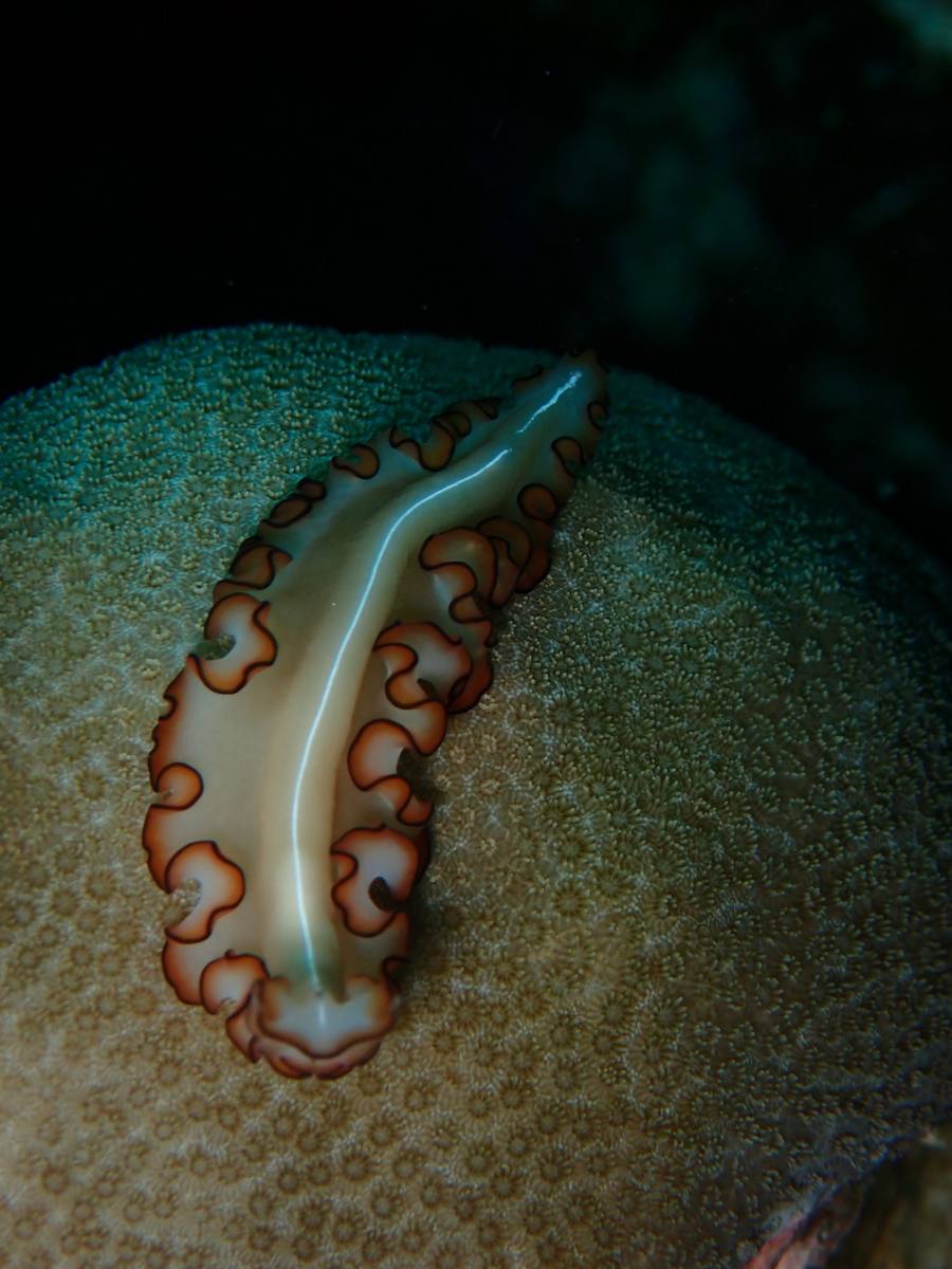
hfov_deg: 14.8
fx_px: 3667
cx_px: 476
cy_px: 634
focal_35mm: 100
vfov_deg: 19.6
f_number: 6.3
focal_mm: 18
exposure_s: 1/200
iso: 200
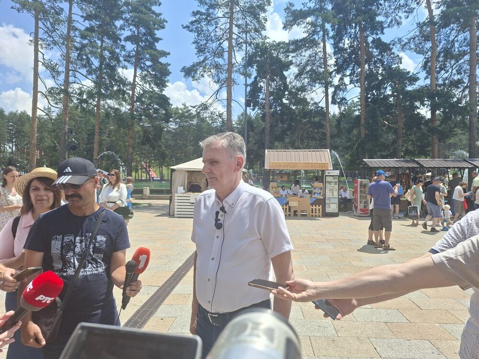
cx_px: 240
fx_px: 318
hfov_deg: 73.9
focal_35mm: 23
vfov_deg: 58.9
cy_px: 180
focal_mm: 5.54
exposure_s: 1/1855
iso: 50
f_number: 1.8
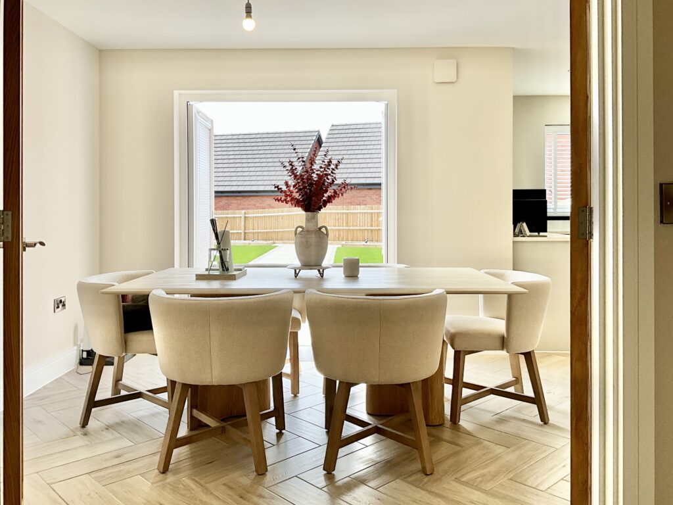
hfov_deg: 61.7
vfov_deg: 48.2
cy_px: 252
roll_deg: -0.5
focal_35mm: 29
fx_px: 564
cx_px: 336
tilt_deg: -4.4
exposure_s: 1/189
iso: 20
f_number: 1.8
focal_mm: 3
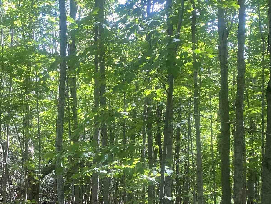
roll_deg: -2.2
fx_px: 525
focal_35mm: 67
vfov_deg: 21.5
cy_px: 183
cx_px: 64
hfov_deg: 28.5
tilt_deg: -4.2
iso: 80
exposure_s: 1/121
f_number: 1.8
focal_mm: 4.25
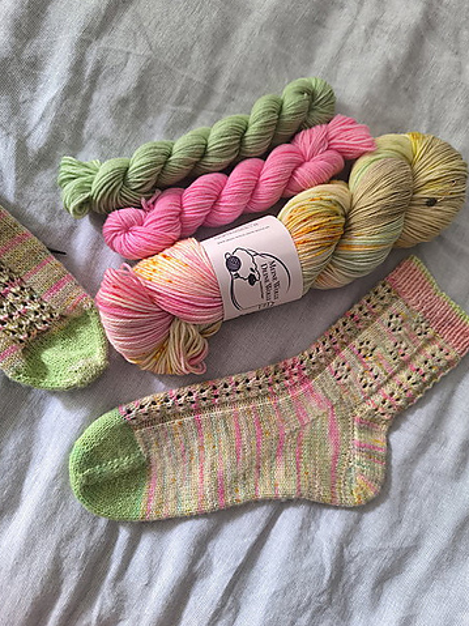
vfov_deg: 71.6
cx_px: 233
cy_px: 307
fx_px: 434
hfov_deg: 56.8
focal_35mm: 24
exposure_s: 1/25
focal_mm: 6.14
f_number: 1.65
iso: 3200
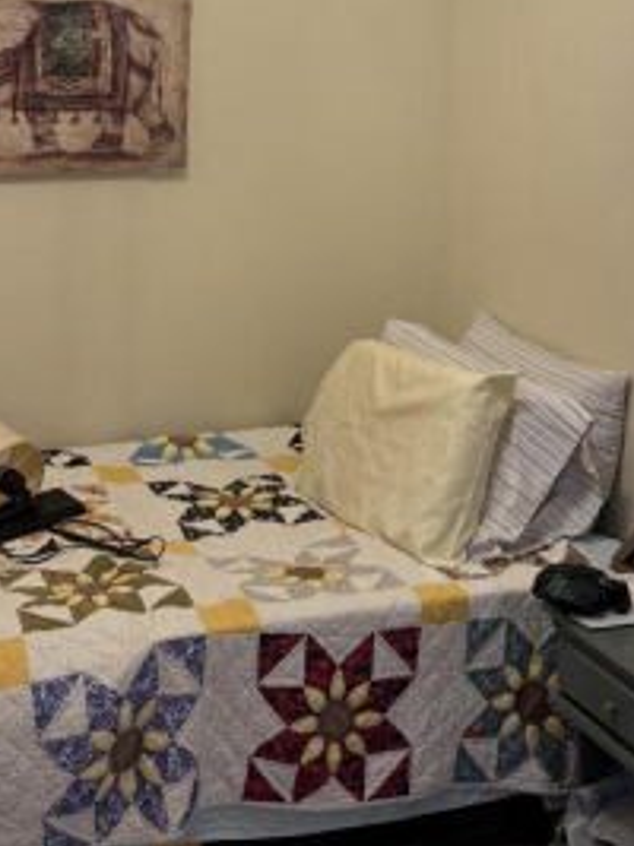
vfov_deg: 30.1
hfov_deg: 24.4
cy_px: 8
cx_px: 327
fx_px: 1466
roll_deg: -1.8
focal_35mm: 60
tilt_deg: +0.9
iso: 160
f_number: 1.78
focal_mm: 6.76
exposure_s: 1/60
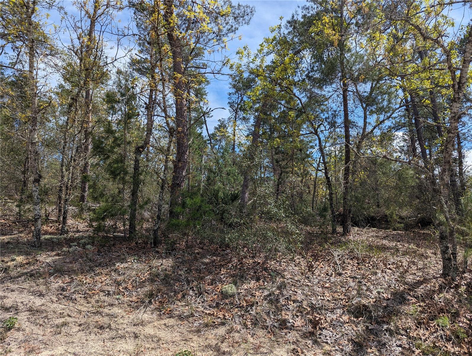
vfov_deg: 56.9
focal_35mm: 24
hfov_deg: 71.5
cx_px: 236
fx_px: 328
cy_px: 178
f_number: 1.85
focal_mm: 6.81
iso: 48
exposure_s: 1/2309
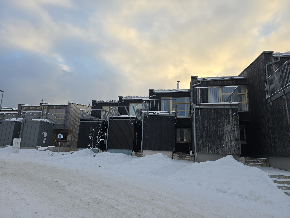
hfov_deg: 73.9
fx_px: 193
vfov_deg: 58.9
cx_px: 145
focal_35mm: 23
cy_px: 109
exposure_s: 1/257
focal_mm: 6.3
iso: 12
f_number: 1.7
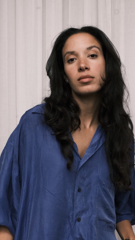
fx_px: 356
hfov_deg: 21.4
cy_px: 121
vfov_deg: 37.2
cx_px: 74
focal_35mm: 56
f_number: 16
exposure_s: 1/180
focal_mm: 35.5
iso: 5000
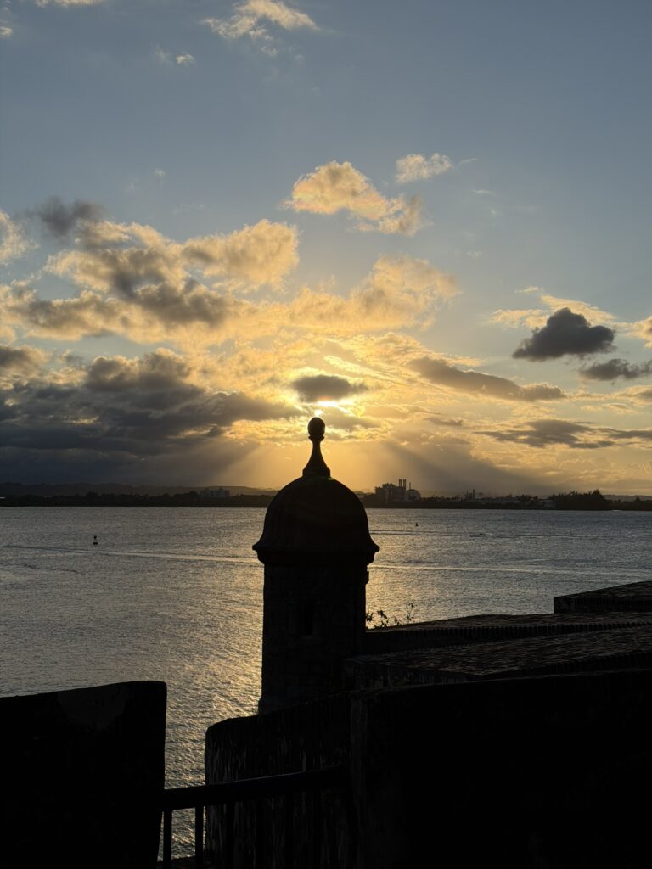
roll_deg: +0.2
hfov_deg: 30.3
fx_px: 1205
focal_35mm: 48
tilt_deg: +2.5
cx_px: 326
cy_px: 434
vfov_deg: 39.7
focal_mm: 6.76
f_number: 1.78
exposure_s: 1/13333
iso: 80
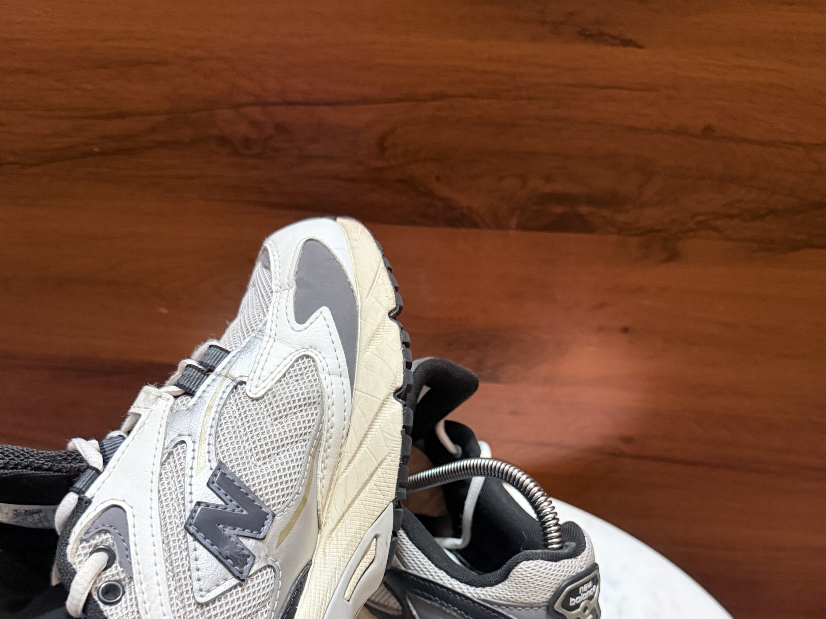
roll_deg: -4.0
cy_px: 468
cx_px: 407
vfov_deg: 41.6
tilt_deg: -30.4
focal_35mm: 33
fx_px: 787
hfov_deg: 55.4
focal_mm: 6.76
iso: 500
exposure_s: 1/50
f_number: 1.78
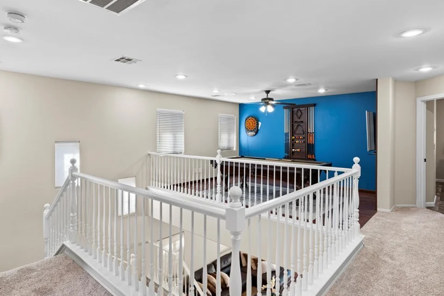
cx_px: 215
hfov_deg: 81.2
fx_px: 259
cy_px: 137
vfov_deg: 59.4
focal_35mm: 21
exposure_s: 1/1.67
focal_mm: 17
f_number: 8
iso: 400
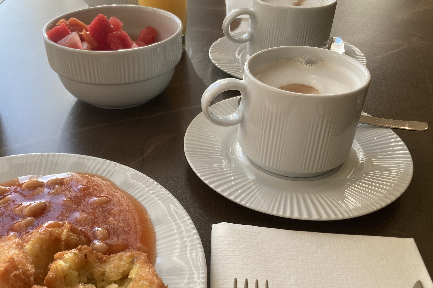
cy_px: 172
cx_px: 171
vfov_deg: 36.7
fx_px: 433
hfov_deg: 52.7
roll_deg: +1.3
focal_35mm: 36
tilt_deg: -35.9
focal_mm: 3.99
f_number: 1.8
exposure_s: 1/121
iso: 32
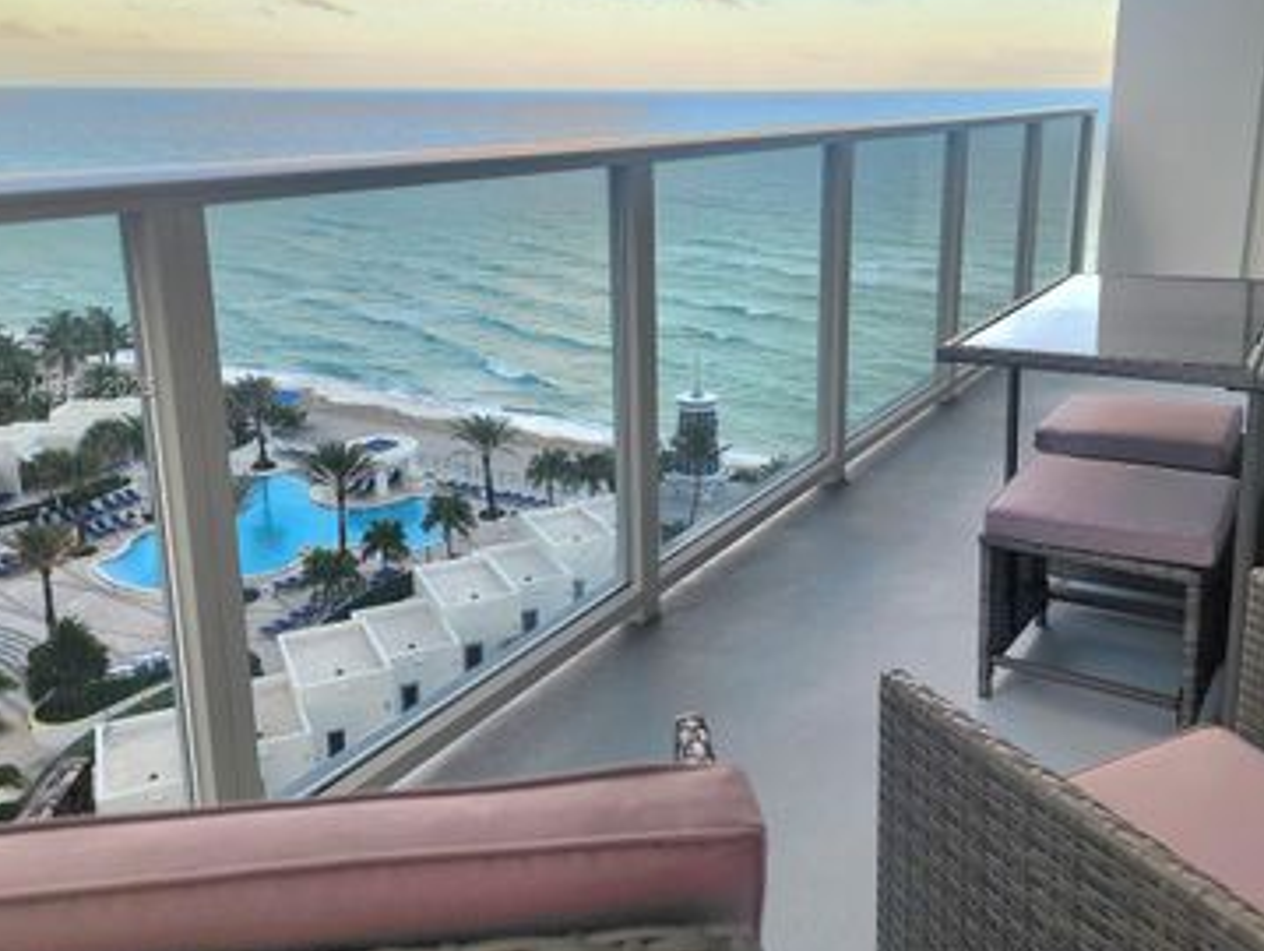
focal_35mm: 32
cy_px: 389
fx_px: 1170
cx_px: 683
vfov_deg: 44.0
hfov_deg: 56.7
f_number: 1.8
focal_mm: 6.4
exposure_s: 1/182
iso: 20
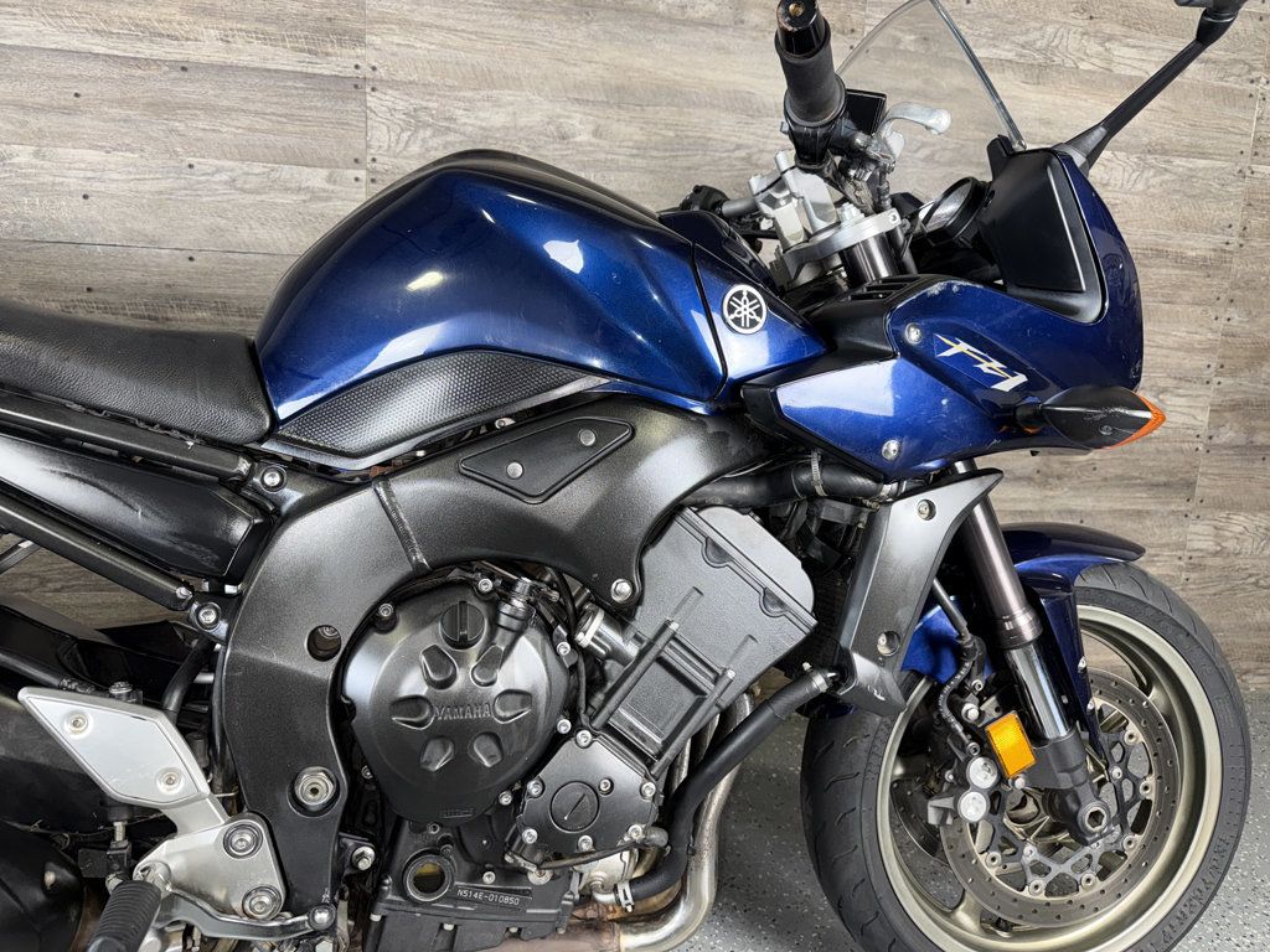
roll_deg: -2.7
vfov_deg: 56.8
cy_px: 476
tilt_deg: -9.8
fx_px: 881
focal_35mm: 24
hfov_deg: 71.6
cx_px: 635
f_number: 1.78
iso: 64
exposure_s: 1/21
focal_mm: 6.76
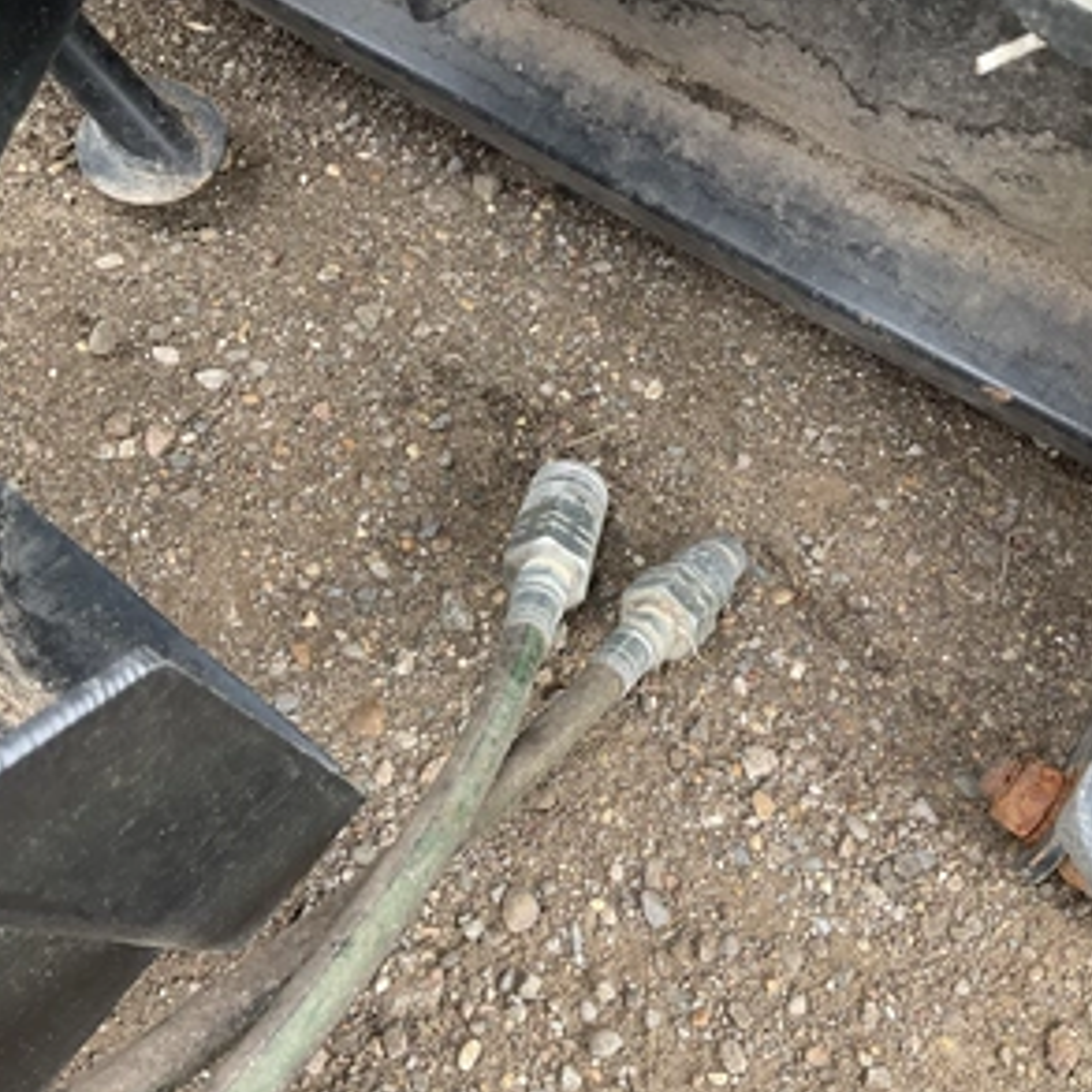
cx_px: 570
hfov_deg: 47.2
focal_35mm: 35
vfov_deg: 47.2
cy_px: 544
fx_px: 1249
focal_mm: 3
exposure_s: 1/122
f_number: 1.8
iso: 25
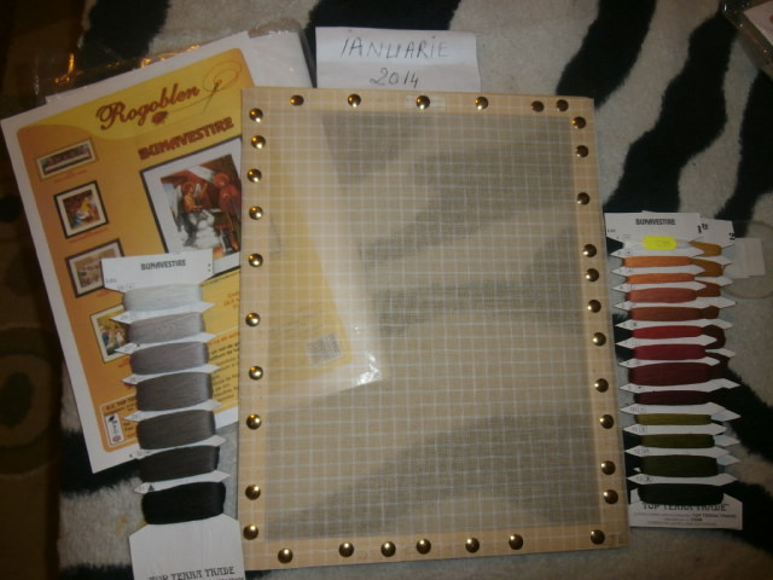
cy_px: 290
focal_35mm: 24
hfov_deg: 71.6
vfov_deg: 56.8
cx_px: 386
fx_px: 536
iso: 100
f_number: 3
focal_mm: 4.2
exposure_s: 1/30
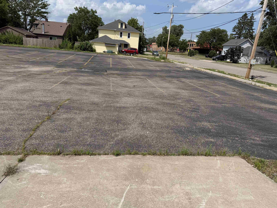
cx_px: 138
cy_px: 104
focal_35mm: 24
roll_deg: -4.3
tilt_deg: -15.4
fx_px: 192
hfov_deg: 71.6
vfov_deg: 56.8
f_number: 1.78
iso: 80
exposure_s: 1/8130
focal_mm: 6.76
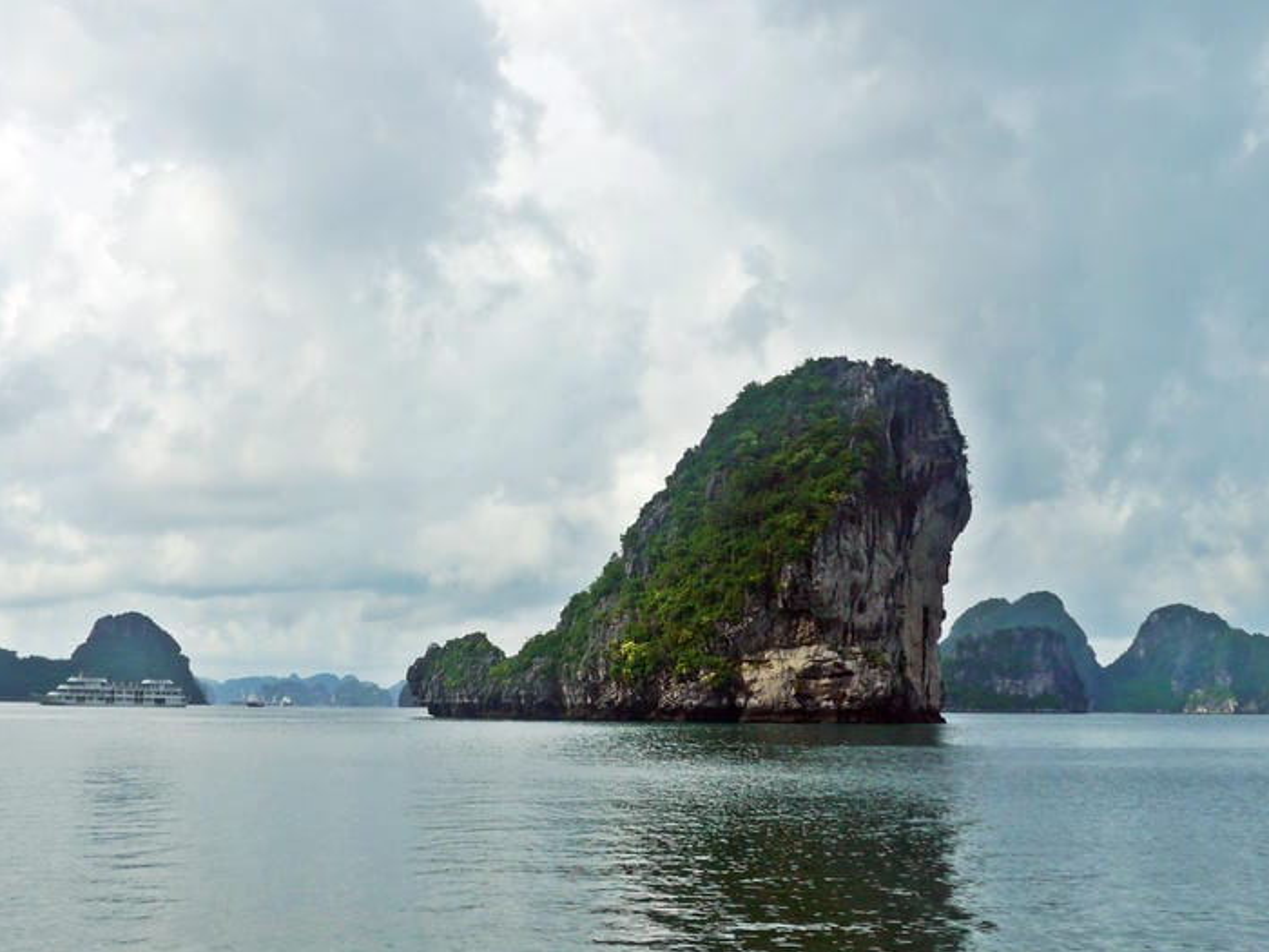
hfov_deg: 38.9
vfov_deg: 30.3
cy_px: 481
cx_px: 359
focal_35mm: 48
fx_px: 1760
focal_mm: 14
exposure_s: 1/640
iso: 160
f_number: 8
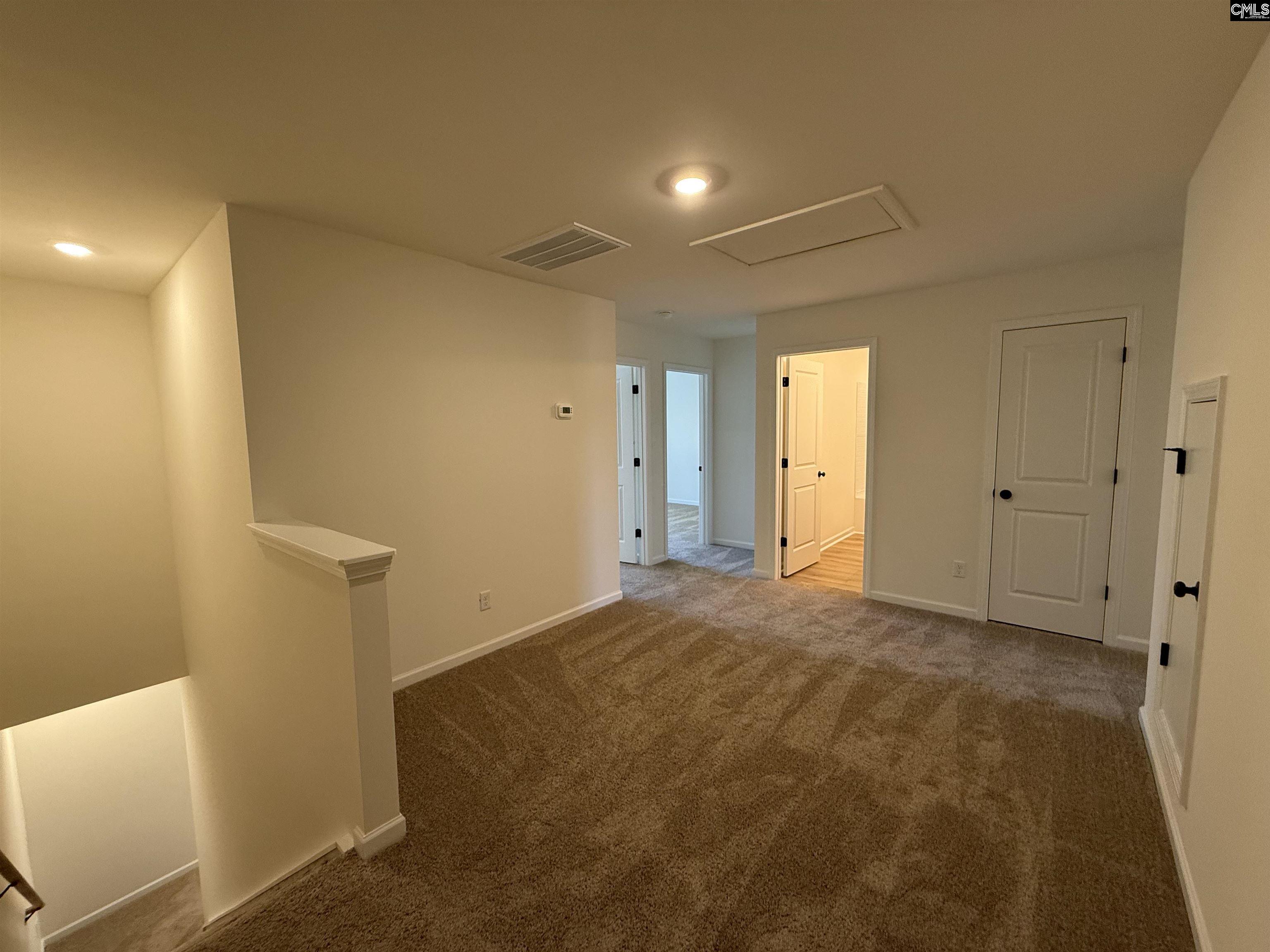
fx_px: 514
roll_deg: +1.0
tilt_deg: -4.3
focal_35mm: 14
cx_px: 635
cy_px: 476
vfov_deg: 85.7
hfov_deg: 102.1
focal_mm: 2.22
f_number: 2.2
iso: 200
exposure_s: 1/60
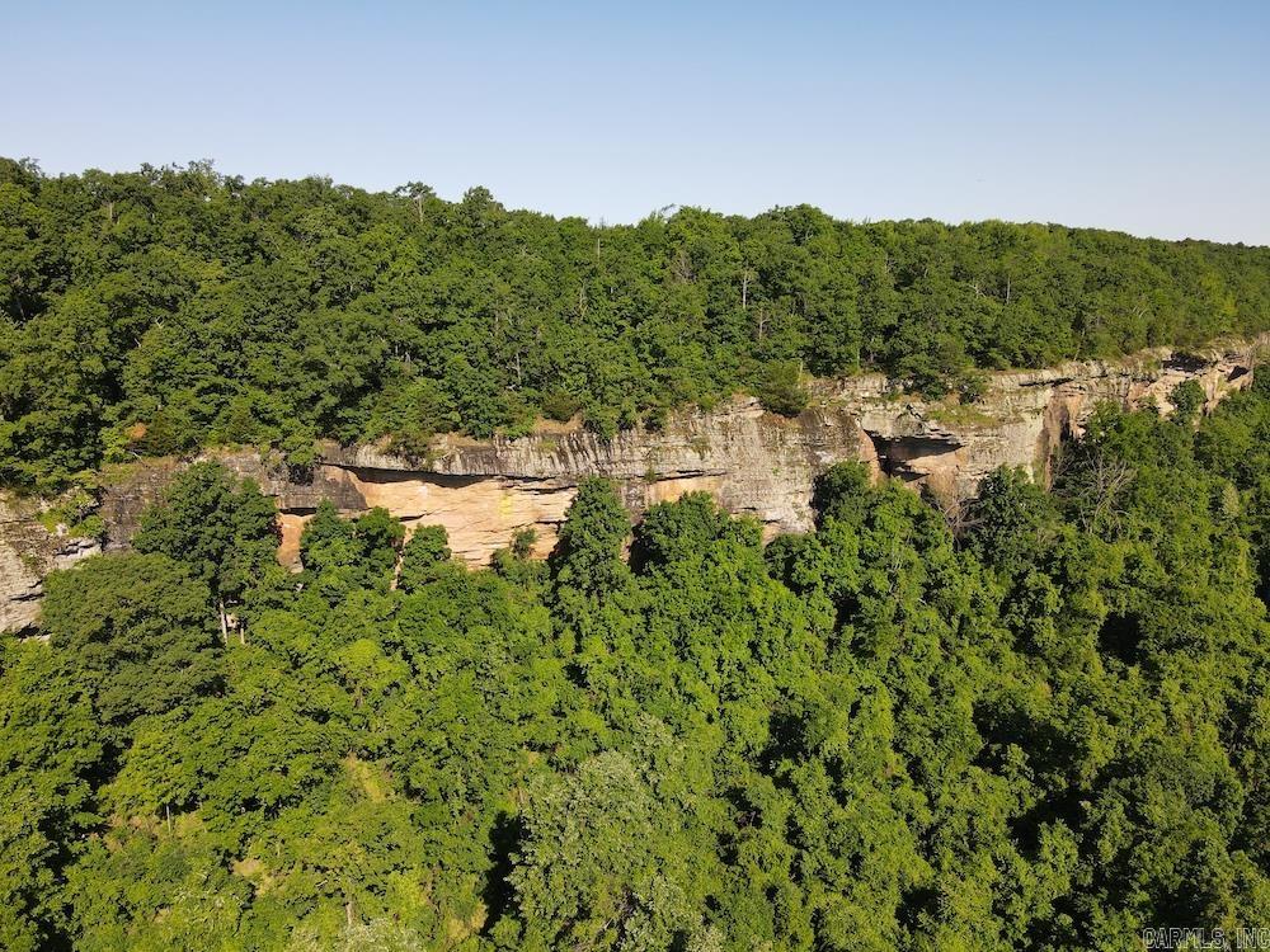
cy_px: 476
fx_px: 881
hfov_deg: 71.6
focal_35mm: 24
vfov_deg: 56.8
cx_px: 635
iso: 100
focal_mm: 4.5
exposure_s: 1/30
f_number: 2.8
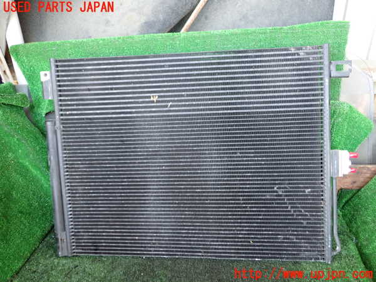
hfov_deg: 60.0
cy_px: 141
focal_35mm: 30
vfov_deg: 46.8
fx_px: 326
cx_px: 188
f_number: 2.3
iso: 250
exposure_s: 1/30
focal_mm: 5.4
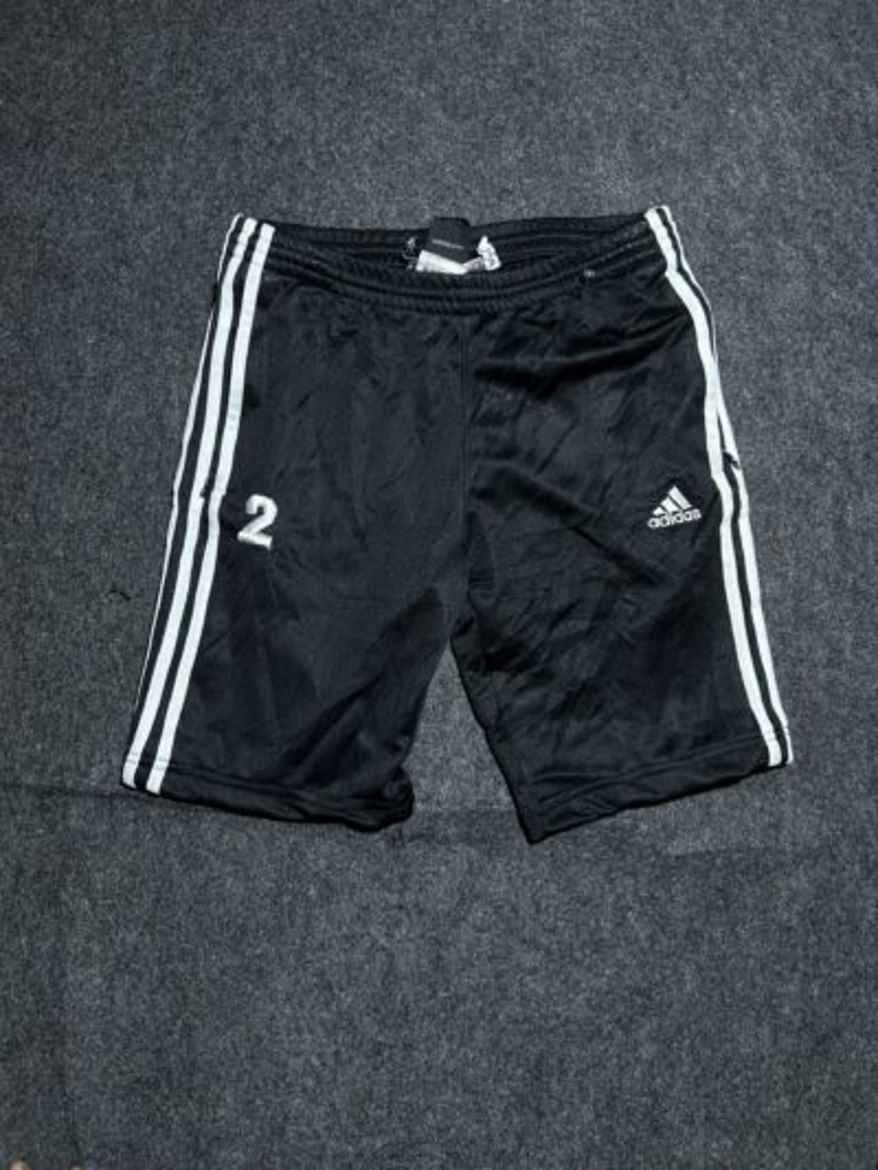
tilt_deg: -56.7
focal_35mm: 26
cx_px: 439
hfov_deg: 53.1
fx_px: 879
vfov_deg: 67.3
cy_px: 585
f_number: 1.5
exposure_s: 1/50
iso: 80
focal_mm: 5.7
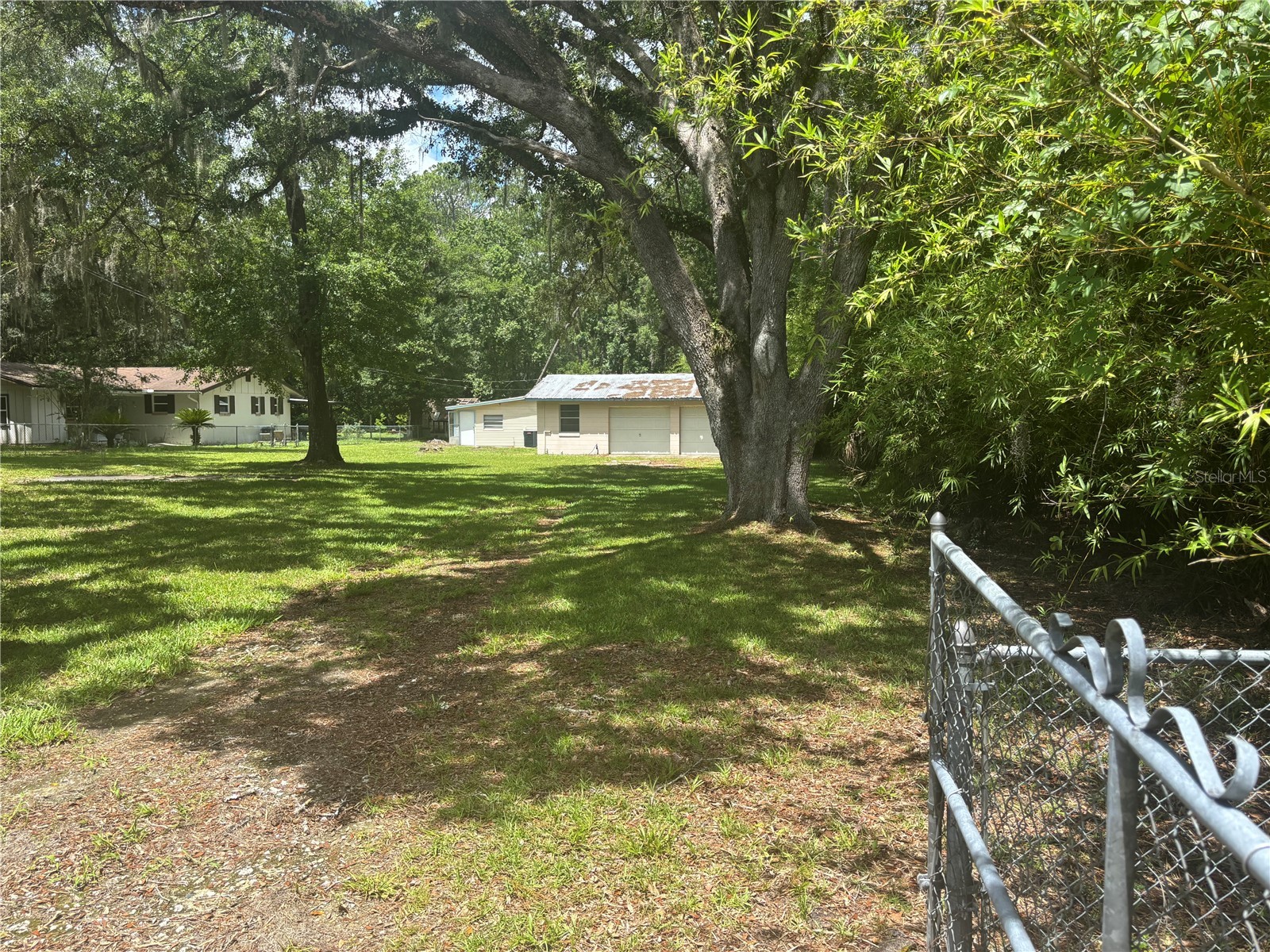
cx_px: 635
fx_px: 954
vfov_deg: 53.1
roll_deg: -0.5
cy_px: 476
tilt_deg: -3.3
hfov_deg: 67.3
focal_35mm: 26
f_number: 1.6
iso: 50
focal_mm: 5.96
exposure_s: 1/1103
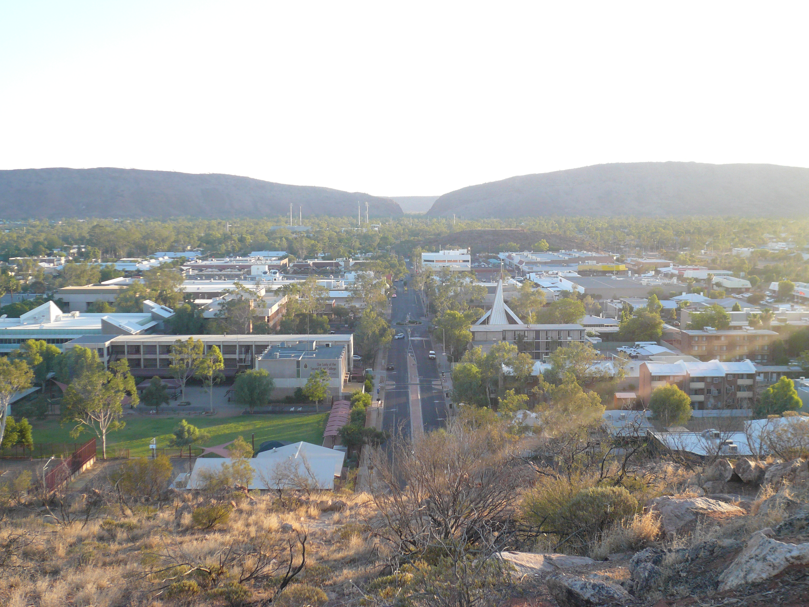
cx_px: 404
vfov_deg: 34.3
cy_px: 304
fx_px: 982
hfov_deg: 44.8
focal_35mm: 42
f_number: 3.3
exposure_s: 1/160
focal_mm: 6.9
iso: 100
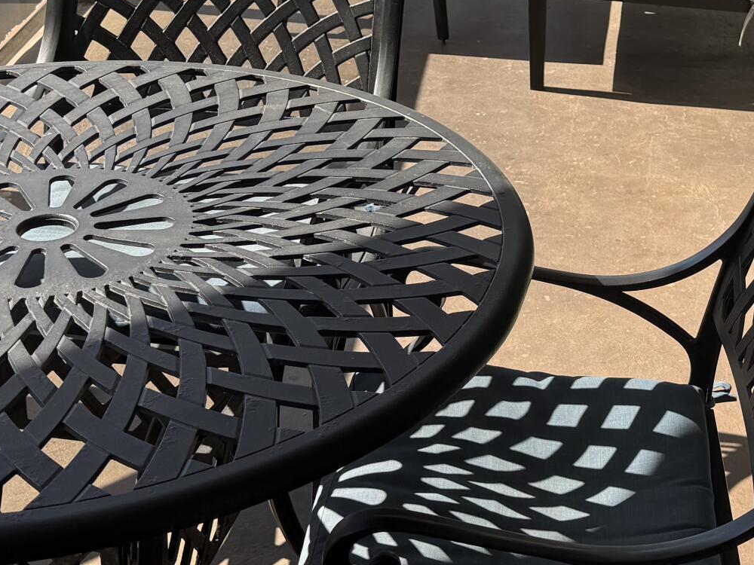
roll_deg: -3.3
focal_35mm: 72
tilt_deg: -20.3
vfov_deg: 19.9
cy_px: 8
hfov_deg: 26.5
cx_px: 606
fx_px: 1568
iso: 80
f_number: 1.78
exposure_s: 1/1042
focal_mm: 6.76
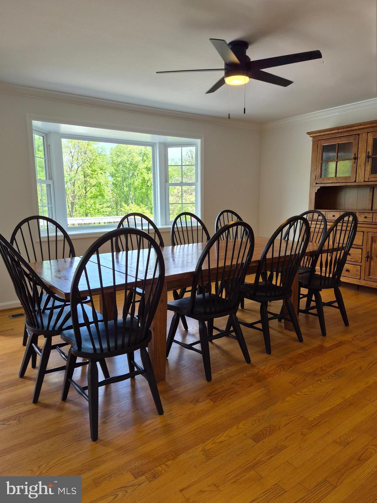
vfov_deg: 73.9
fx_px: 334
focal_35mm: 23
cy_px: 252
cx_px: 188
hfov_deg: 58.9
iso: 32
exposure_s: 1/120
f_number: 1.8
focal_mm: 5.4
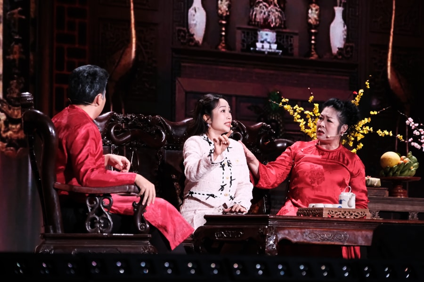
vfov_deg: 6.5
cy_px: 141
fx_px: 2497
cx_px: 212
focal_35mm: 212
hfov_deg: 9.7
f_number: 6.3
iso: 5000
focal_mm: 141.1
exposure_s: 1/160
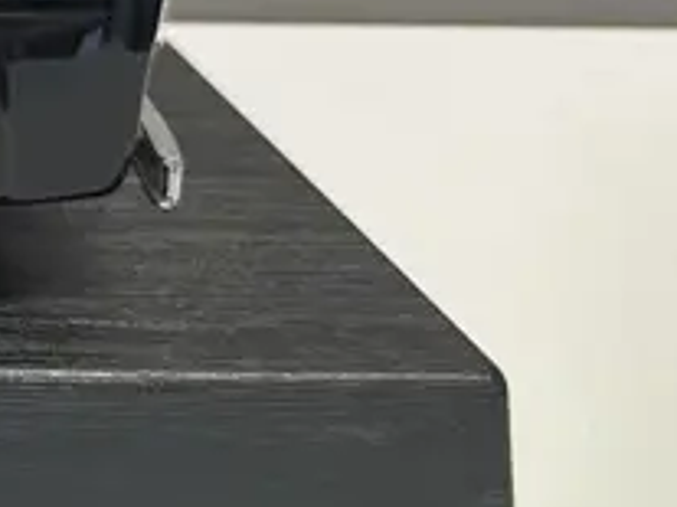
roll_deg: -0.9
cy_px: -23
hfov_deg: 13.8
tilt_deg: -22.1
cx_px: -713
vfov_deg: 12.3
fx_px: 2326
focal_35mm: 119
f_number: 1.78
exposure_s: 1/100
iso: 160
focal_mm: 6.86
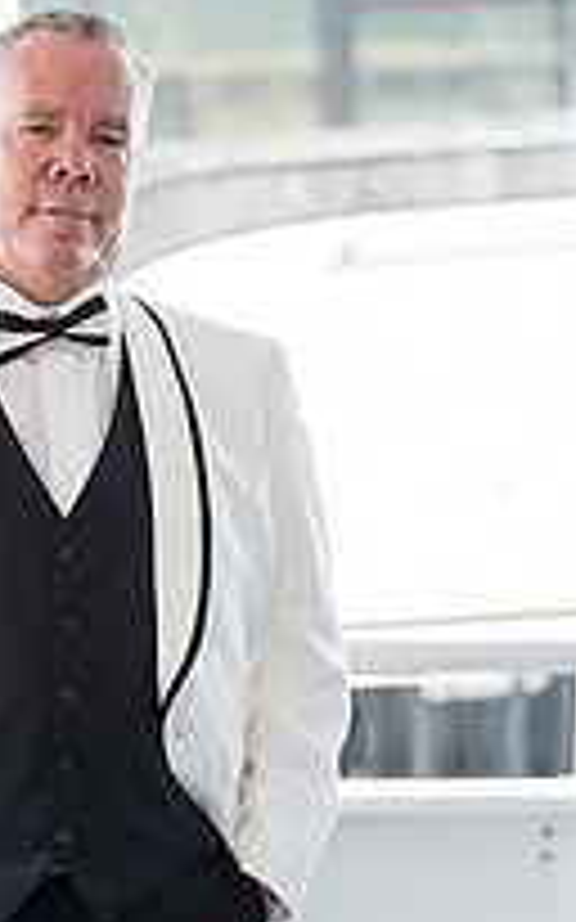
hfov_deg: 11.6
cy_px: 810
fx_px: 2815
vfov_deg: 18.3
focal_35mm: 112
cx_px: 9
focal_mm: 50
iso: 100
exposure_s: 1/1250
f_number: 1.2
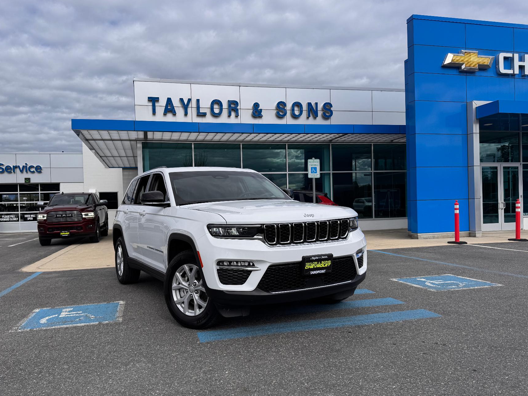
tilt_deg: -0.4
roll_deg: +1.0
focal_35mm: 27
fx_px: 412
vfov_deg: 51.3
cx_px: 246
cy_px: 216
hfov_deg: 65.3
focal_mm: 6.76
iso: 80
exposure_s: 1/5348
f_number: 1.78
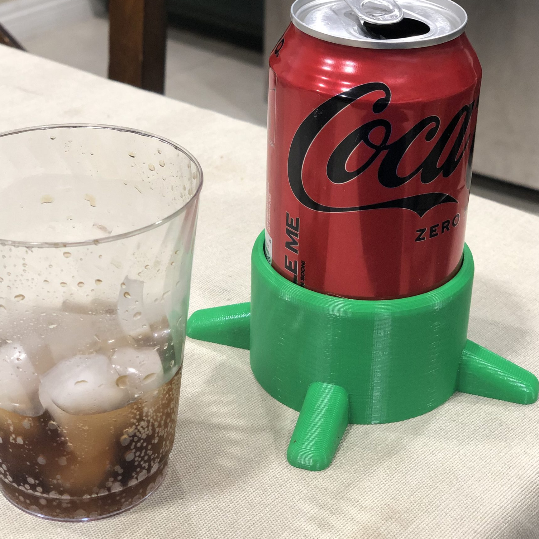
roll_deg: -1.0
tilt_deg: -27.0
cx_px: 271
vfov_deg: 25.3
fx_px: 1198
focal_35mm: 68
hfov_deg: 25.4
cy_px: 215
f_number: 2.4
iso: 100
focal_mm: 6
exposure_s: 1/30
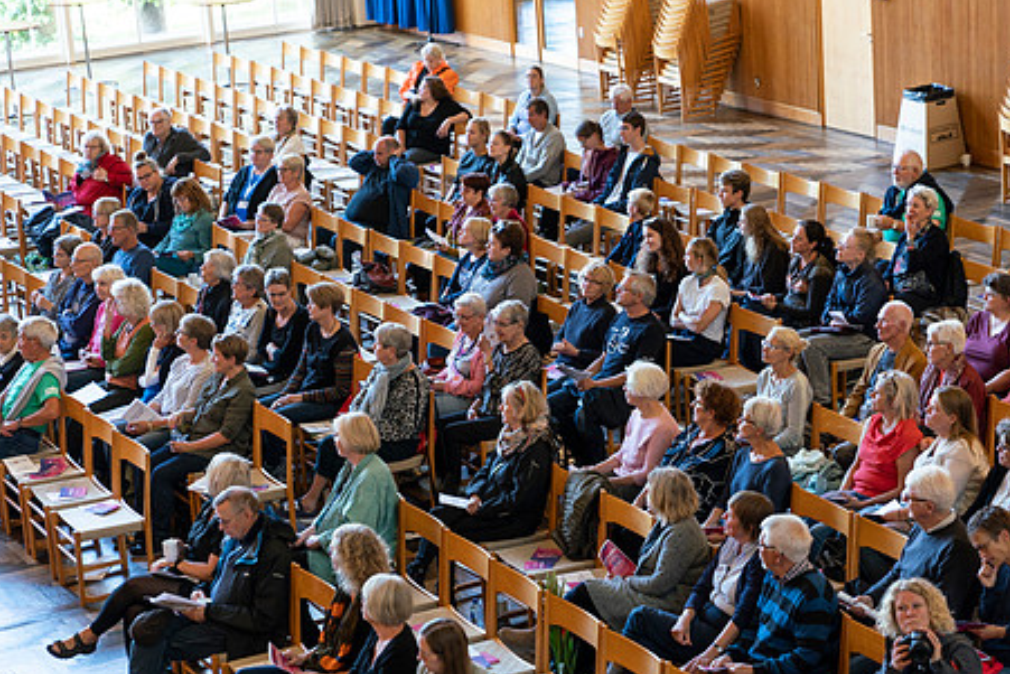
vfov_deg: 15.2
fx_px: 2526
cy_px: 404
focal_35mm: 90
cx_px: 524
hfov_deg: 22.6
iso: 1250
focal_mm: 70
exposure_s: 1/160
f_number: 2.8
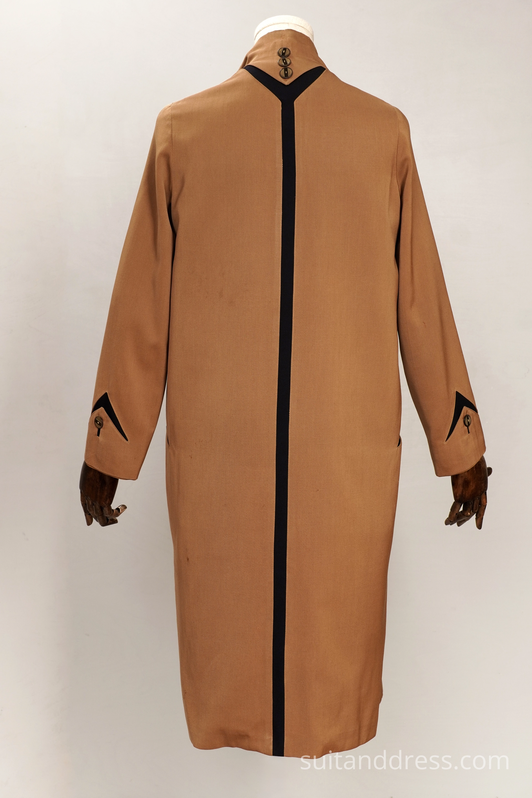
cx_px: 266
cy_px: 399
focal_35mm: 48
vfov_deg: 41.1
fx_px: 1064
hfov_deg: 28.1
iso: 320
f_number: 6.3
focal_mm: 32
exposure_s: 1/30
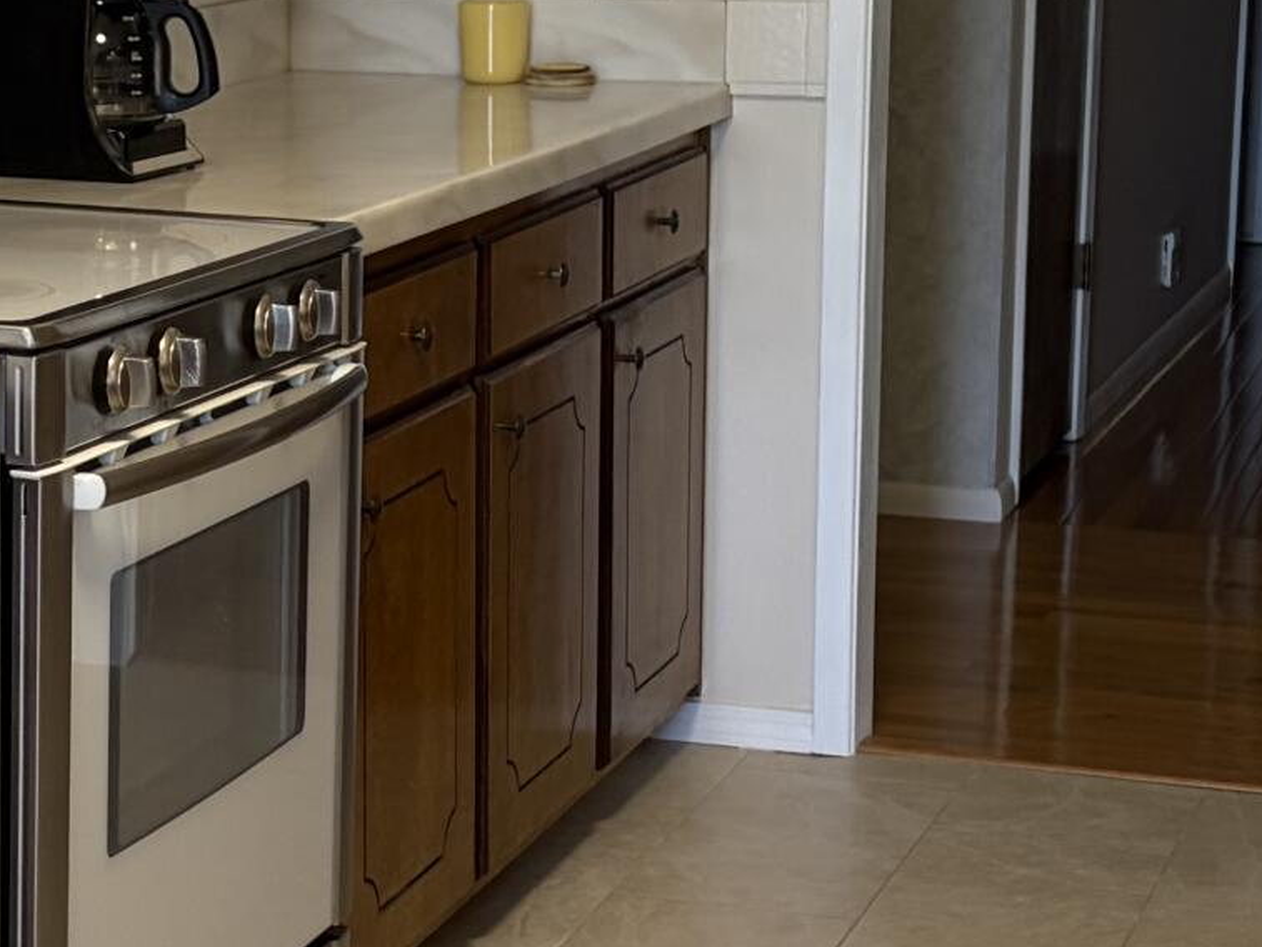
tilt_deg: -10.1
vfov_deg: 14.4
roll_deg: +1.2
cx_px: 353
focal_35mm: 103
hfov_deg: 19.0
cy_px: 427
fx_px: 3756
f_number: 1.6
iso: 160
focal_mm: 5.96
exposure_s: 1/60
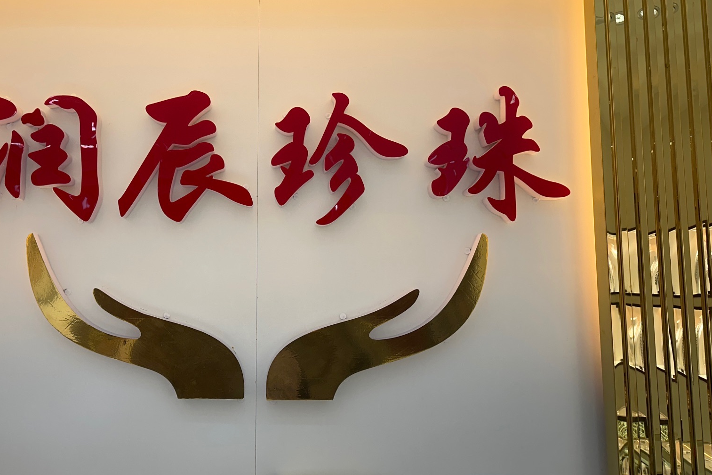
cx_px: 250
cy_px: 204
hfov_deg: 56.3
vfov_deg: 39.9
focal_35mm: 33
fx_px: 653
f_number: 1.78
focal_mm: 6.86
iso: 80
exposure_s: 1/680
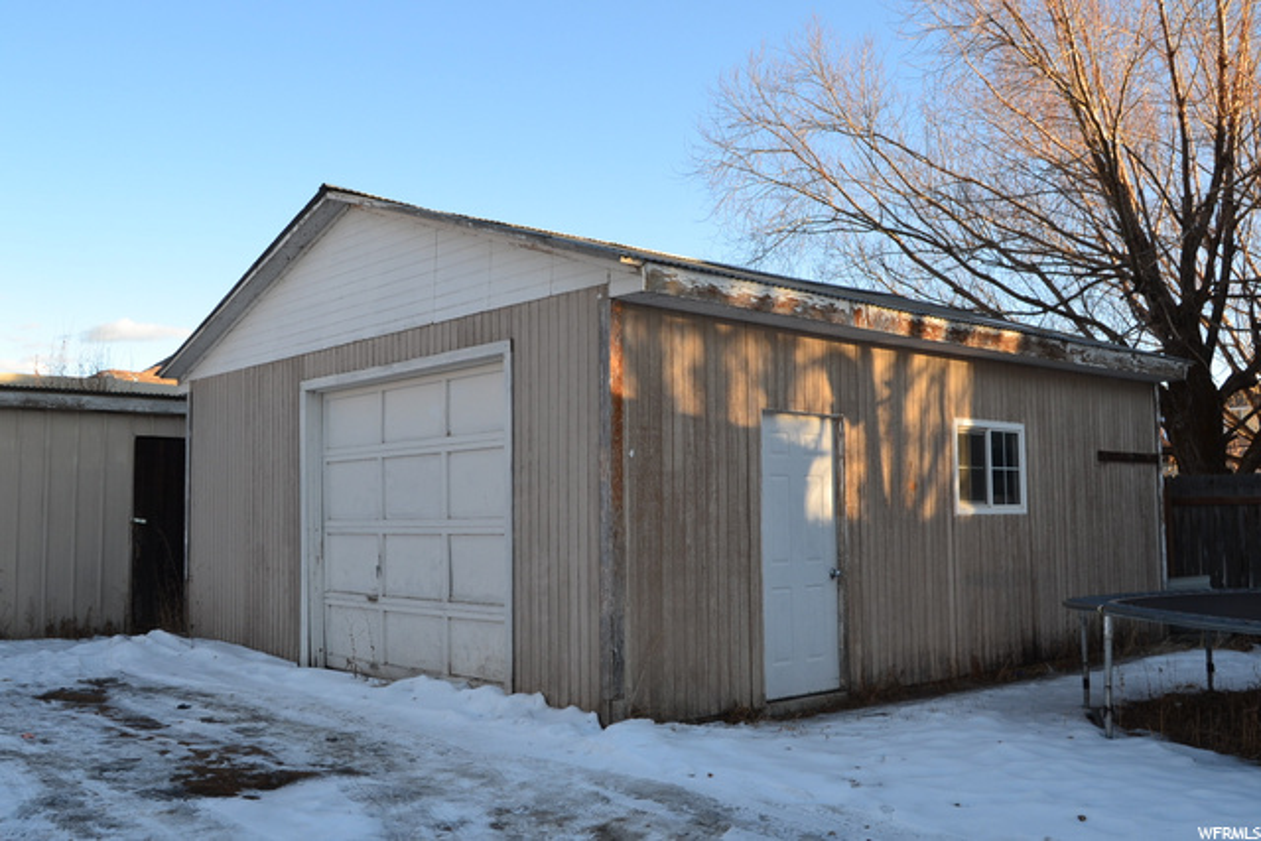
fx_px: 1209
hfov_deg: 55.1
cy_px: 420
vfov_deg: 38.4
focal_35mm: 34
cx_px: 630
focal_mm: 23
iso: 400
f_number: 10
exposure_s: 1/200
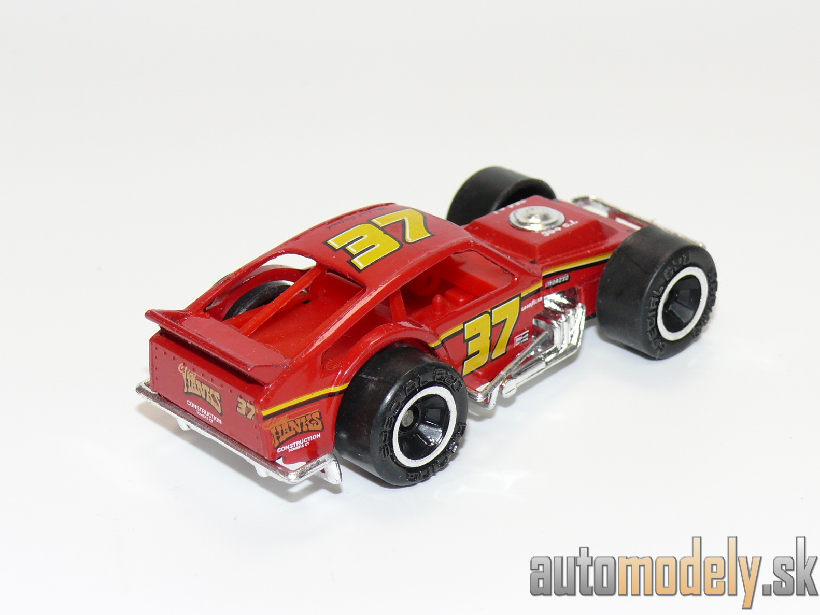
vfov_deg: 16.4
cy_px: 305
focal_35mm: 90
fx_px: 2132
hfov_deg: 21.8
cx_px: 411
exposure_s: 1/30
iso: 100
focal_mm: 12.5
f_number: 4
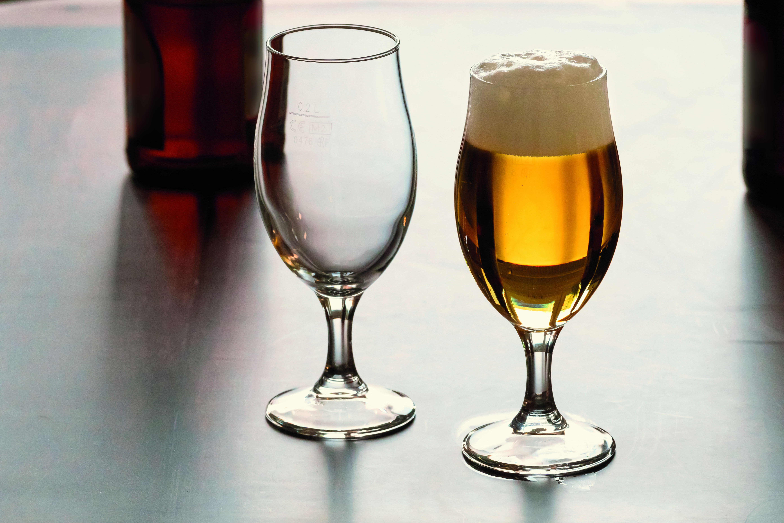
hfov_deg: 9.5
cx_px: 392
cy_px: 262
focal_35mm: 218
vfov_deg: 6.3
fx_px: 4736
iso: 1250
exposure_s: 1/250
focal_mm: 145
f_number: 9
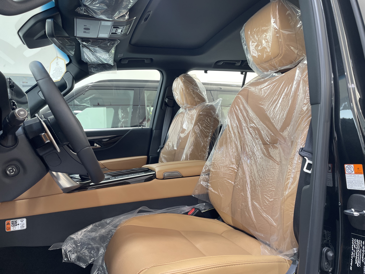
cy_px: 137
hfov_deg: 67.3
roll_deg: +1.8
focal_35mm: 26
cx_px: 182
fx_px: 274
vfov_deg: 53.1
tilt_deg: +0.5
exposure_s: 1/121
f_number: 1.6
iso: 100
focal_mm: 4.2
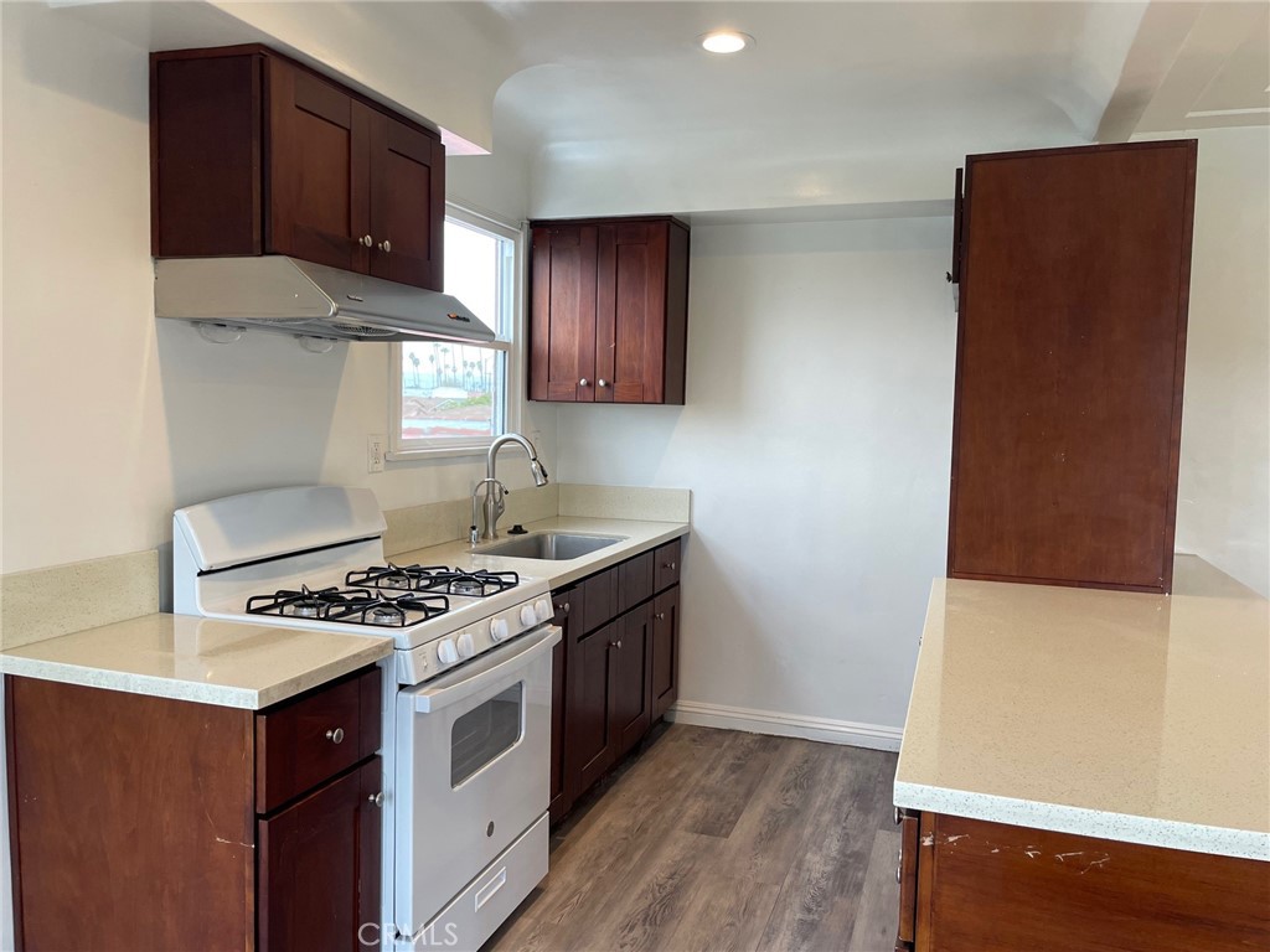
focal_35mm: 26
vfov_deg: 53.1
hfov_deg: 67.3
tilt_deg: -4.5
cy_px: 476
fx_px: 954
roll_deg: -1.1
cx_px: 635
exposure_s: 1/120
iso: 100
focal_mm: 4.2
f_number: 1.6
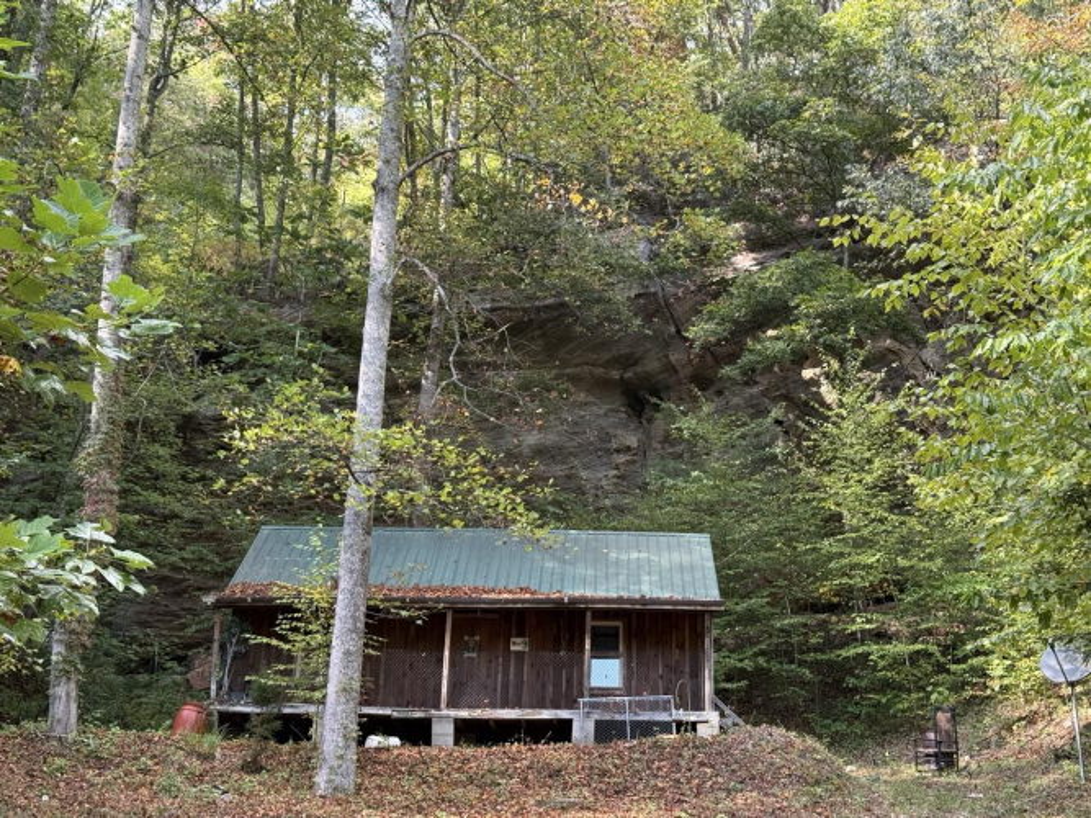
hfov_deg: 39.7
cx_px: 546
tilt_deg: +23.7
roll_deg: -1.7
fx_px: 1513
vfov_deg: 30.3
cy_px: 409
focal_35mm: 48
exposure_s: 1/240
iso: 80
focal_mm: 6.76
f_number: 1.78
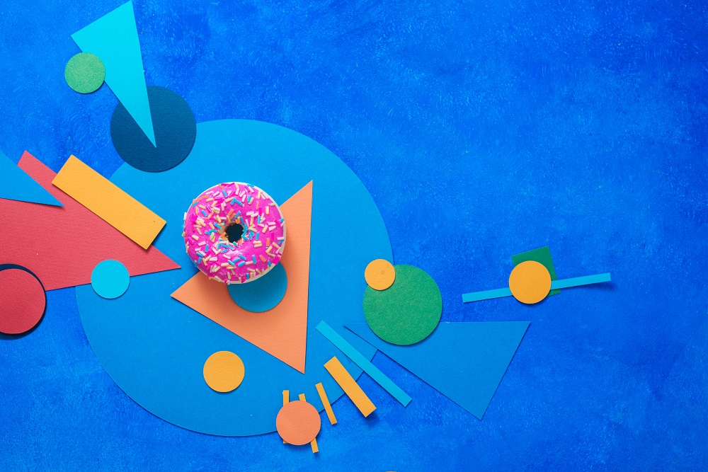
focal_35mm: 50
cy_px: 236
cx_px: 354
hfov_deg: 39.6
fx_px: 983
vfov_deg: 27.0
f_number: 5.6
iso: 125
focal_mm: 50
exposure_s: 1/125
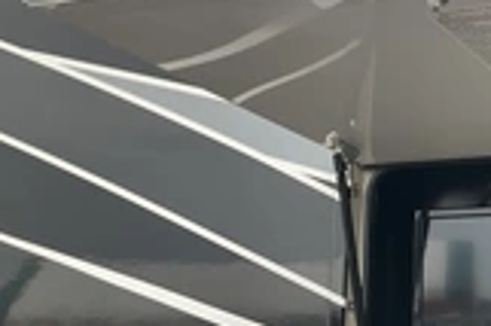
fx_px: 1022
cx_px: 582
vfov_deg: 18.0
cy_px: 241
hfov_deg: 24.6
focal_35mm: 75
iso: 20
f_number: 1.8
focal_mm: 3
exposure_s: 1/122
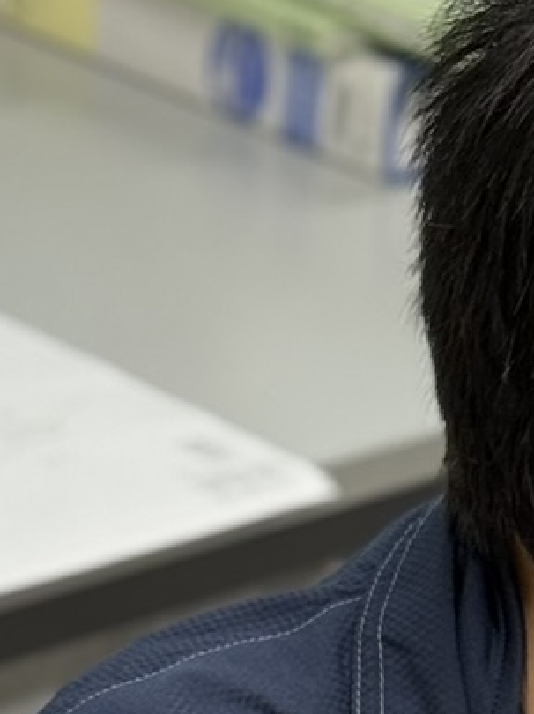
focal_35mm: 243
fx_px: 5006
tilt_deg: -29.9
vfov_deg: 7.9
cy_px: 1234
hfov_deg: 6.1
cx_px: 599
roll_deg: -8.0
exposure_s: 1/60
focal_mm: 6.76
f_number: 1.78
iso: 50
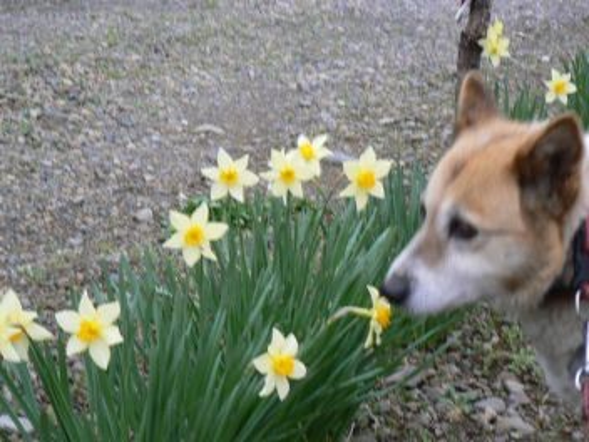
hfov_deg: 22.0
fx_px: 1514
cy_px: 221
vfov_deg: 16.6
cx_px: 294
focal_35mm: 89
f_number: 3.2
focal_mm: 14.9
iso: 80
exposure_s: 1/40
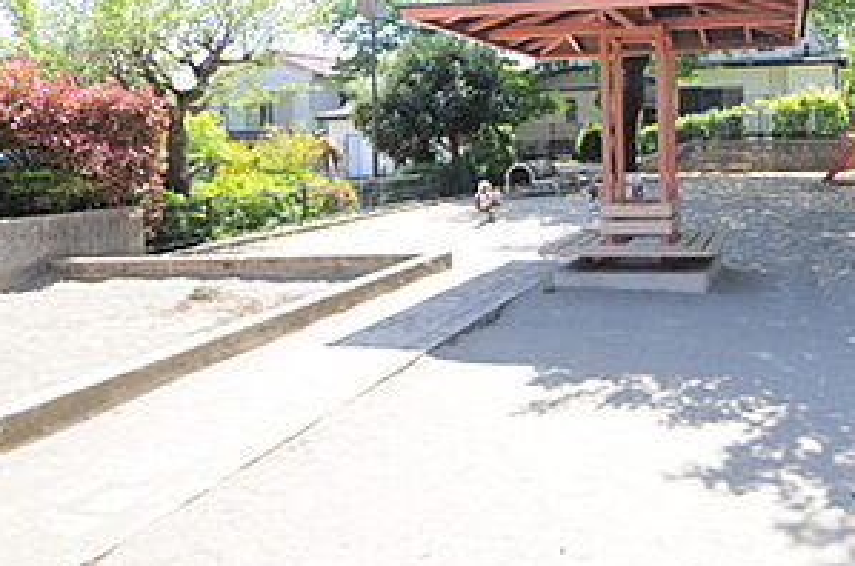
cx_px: 669
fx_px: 700
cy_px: 116
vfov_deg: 42.2
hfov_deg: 58.6
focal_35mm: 30
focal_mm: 9.5
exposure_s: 1/160
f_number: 6.3
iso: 200
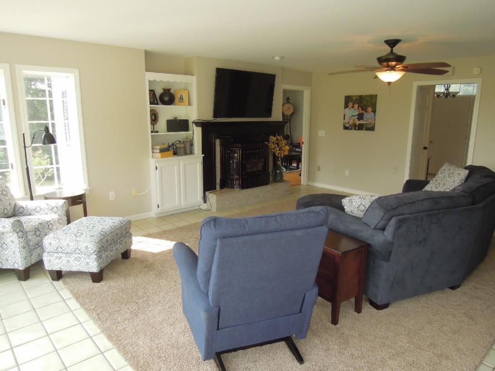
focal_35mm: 24
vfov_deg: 56.8
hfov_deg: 71.6
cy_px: 186
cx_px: 248
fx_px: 343
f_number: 2.8
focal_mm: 4.3
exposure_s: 1/160
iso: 160
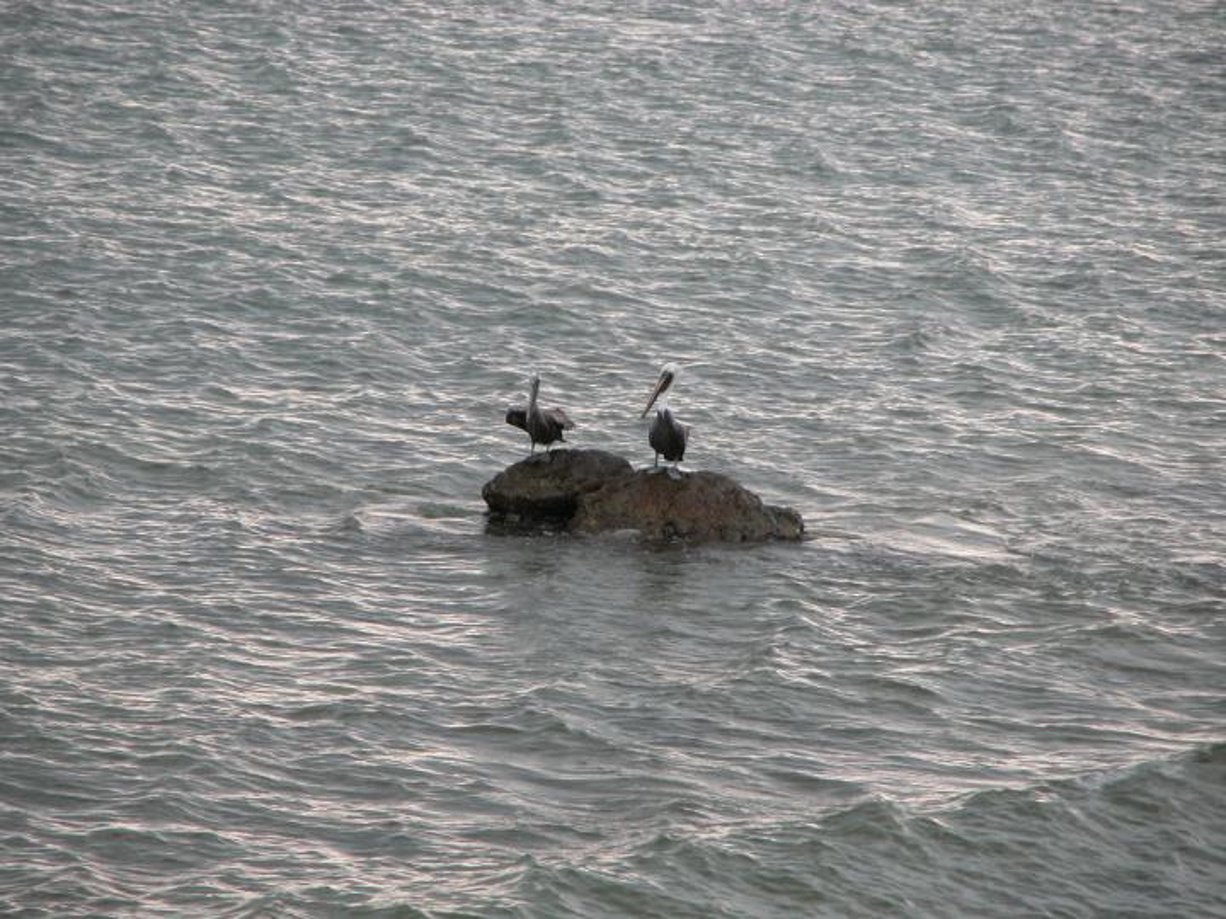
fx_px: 9917
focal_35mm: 280
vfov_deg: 5.3
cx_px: 613
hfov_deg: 7.1
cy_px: 460
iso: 100
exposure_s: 1/67.6
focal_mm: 71.2
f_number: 4.2
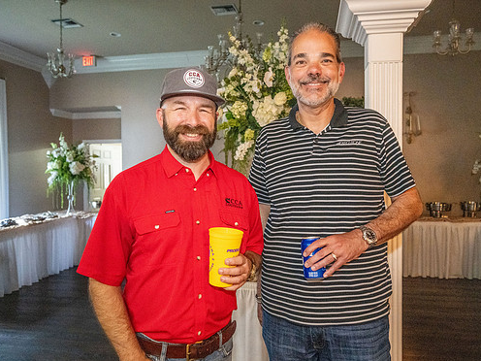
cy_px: 180
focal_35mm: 27
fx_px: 375
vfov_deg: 51.4
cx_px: 255
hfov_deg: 65.3
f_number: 4
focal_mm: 24
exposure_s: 1/200
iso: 7200
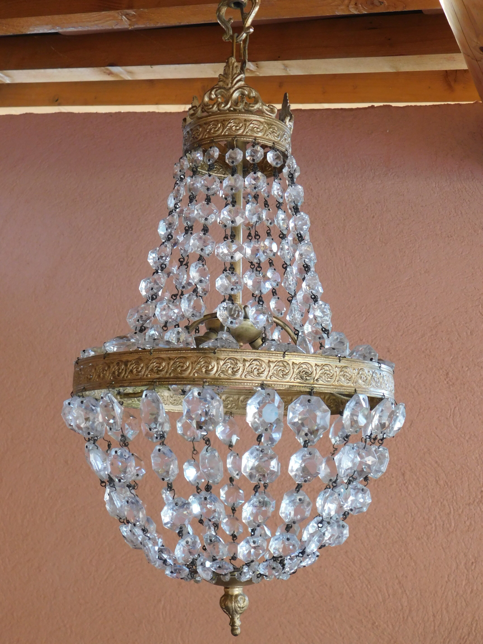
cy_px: 322
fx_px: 837
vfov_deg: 42.1
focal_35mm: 45
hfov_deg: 32.2
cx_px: 242
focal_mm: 8
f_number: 3.7
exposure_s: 1/30
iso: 250
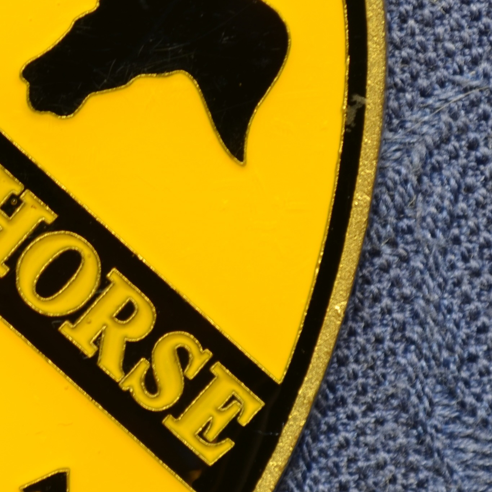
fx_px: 4061
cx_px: 35
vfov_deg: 6.9
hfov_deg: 6.9
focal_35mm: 253
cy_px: 229
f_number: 8
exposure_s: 1/3
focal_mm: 55
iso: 160
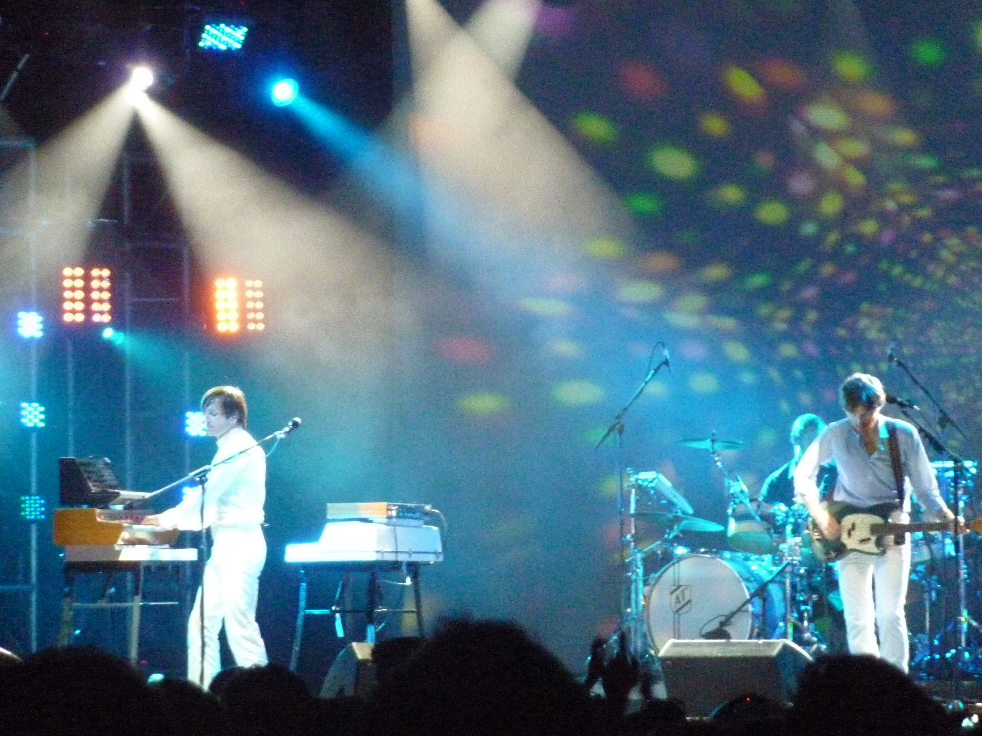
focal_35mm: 318
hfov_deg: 6.2
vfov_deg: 4.7
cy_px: 361
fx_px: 9021
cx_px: 494
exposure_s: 1/30
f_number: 4.9
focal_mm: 49.2
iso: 1250
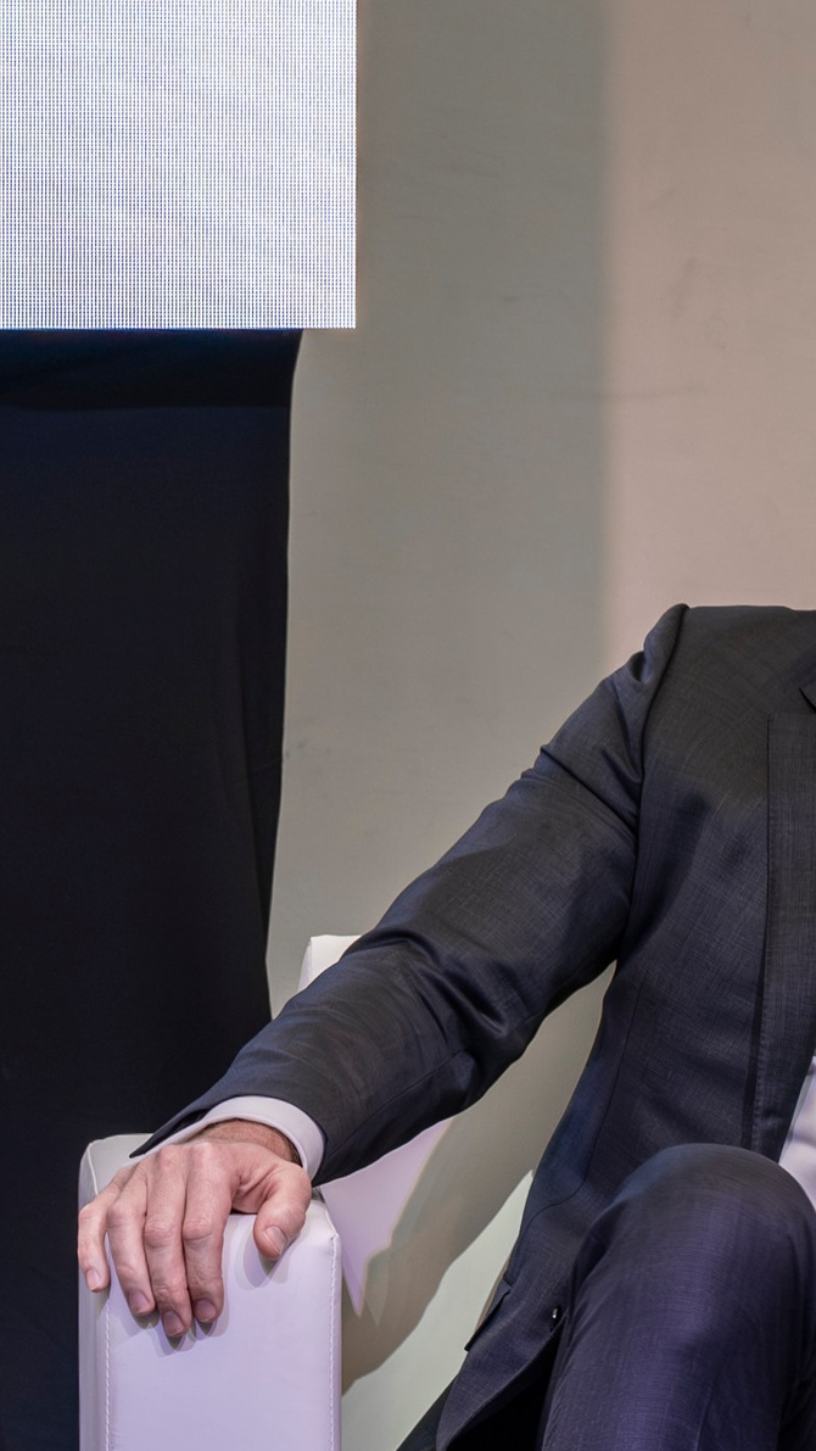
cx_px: -54
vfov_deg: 6.6
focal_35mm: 328
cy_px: 1066
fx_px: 12616
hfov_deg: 3.7
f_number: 4
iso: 1000
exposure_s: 1/125
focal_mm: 75
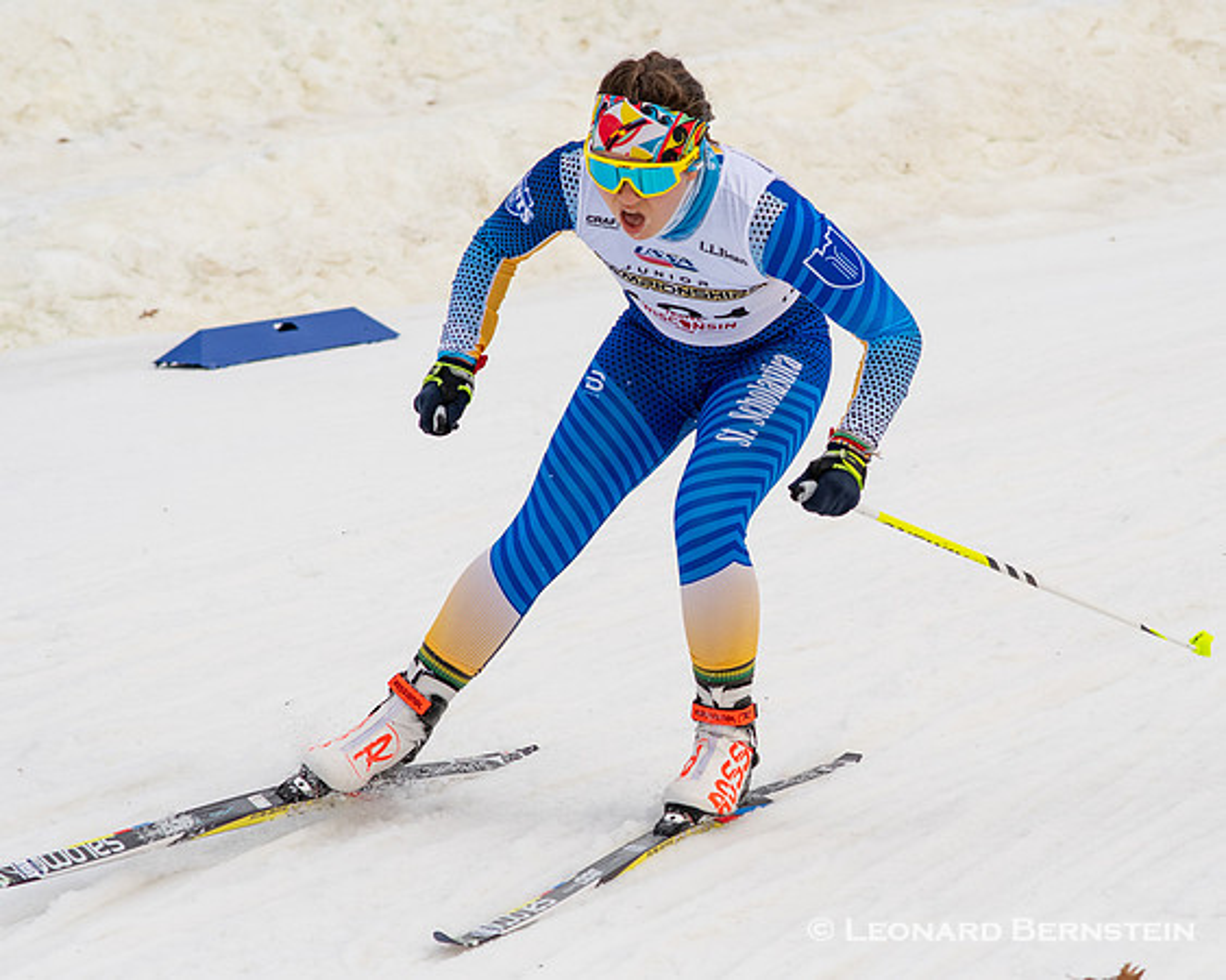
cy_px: 490
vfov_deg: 10.7
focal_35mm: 144
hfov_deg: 13.4
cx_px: 736
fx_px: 5209
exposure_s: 1/2000
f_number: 5.6
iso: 400
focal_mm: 85
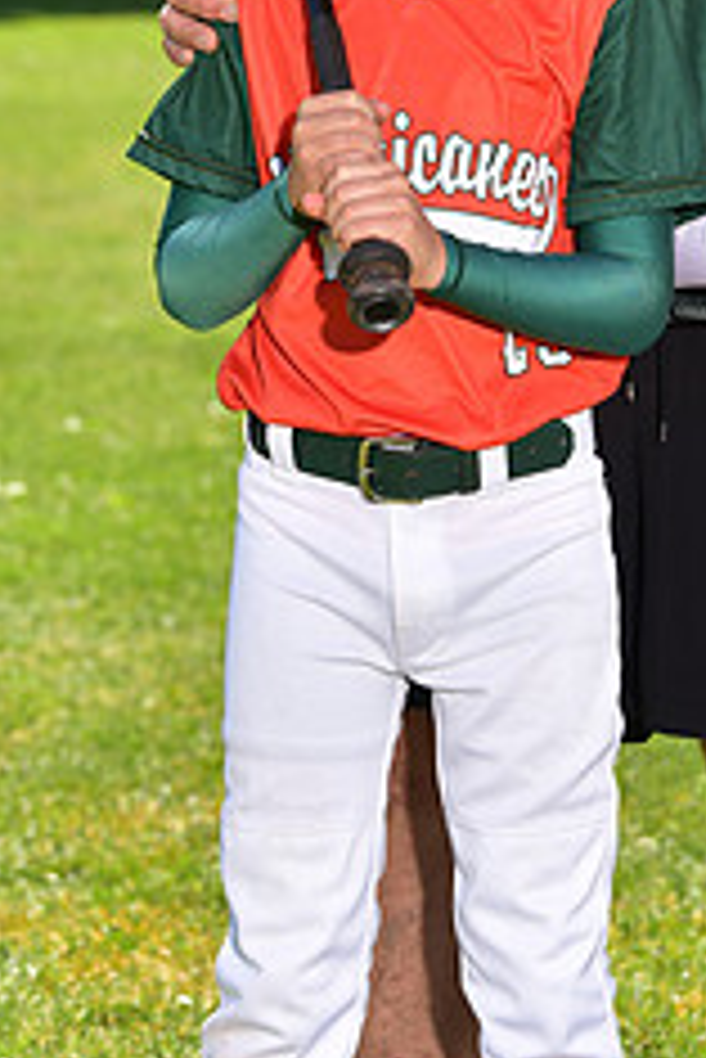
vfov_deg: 9.1
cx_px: 681
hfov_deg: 6.2
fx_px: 6520
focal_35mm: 222
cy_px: -234
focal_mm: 90
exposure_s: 1/200
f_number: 5.6
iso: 80
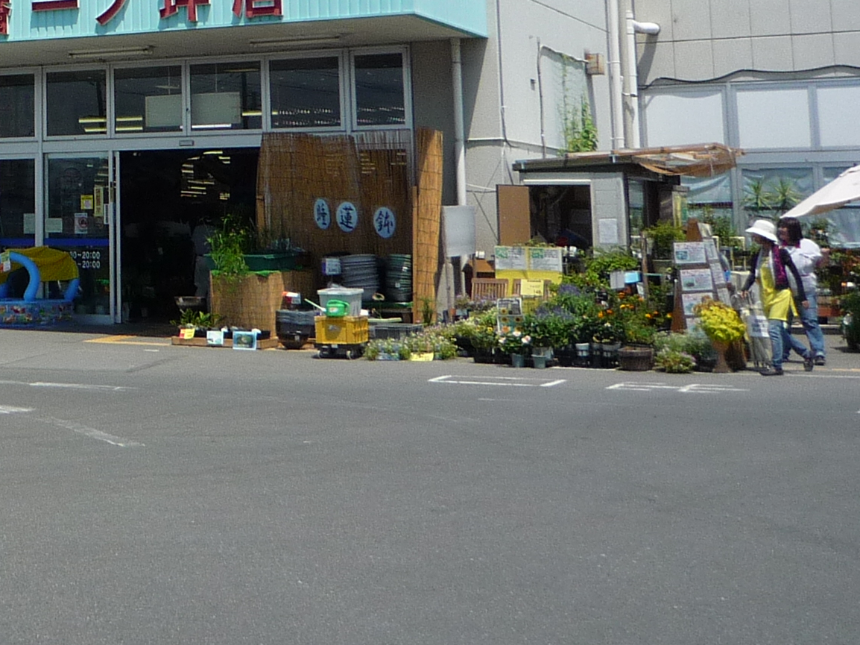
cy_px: -28
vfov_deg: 20.0
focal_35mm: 71
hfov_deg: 25.5
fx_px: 1764
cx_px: -69
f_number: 4.5
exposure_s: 1/800
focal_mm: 4.4
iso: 100
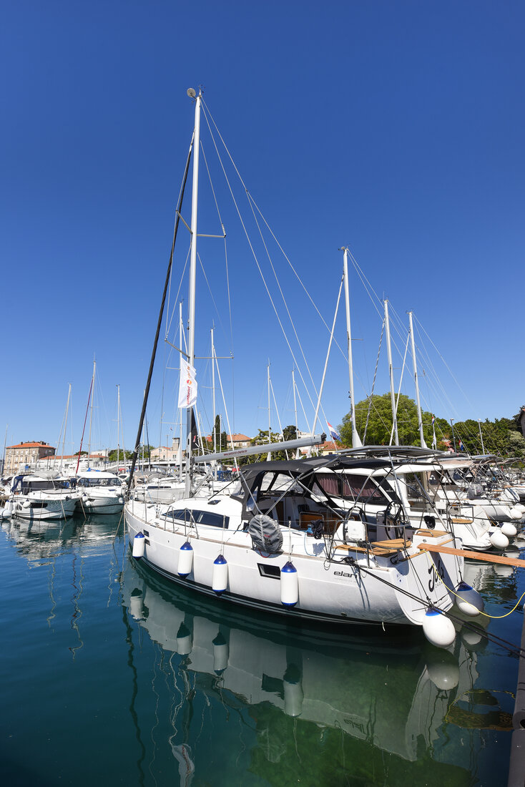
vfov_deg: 93.3
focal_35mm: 17
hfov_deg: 70.5
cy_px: 394
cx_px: 262
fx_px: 372
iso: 125
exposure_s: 1/640
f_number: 7.1
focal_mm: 17
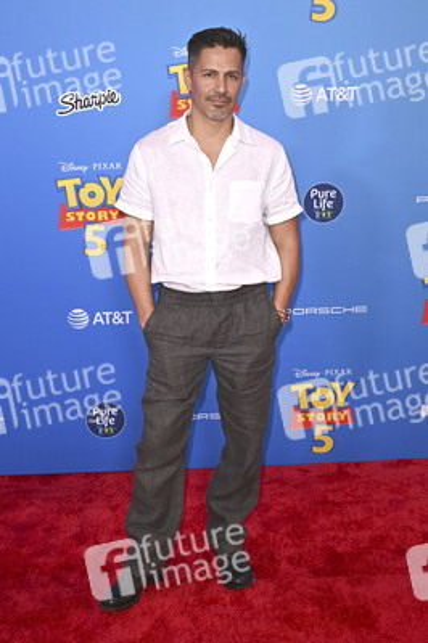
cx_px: 214
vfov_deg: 43.6
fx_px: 804
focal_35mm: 45
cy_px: 322
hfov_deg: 29.8
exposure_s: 1/250
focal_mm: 45
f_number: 6.3
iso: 1250
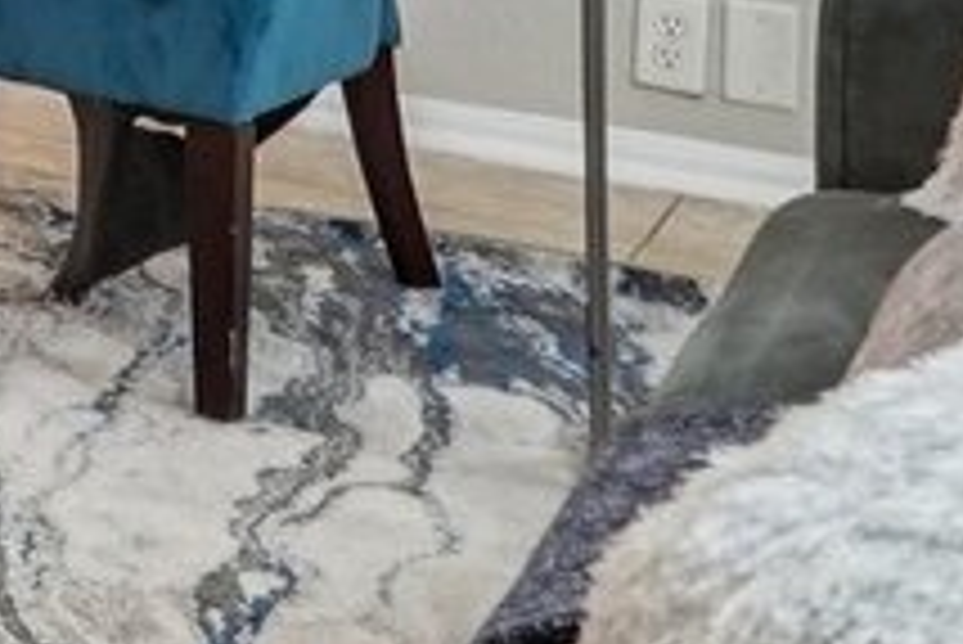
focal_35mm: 121
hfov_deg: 13.8
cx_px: -1071
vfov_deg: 10.2
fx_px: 3239
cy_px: -793
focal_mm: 16
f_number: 8
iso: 320
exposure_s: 1/30
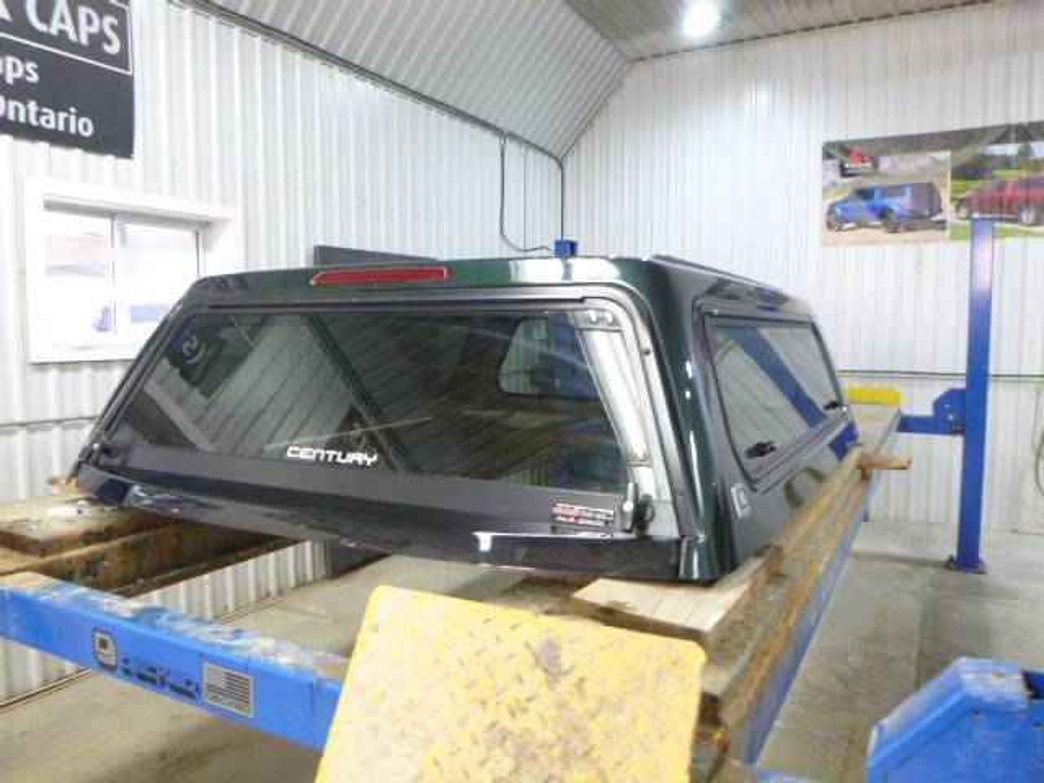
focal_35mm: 25
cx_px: 522
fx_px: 754
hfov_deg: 69.4
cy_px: 392
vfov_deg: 54.9
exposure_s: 1/8
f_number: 3.9
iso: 400
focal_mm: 4.5
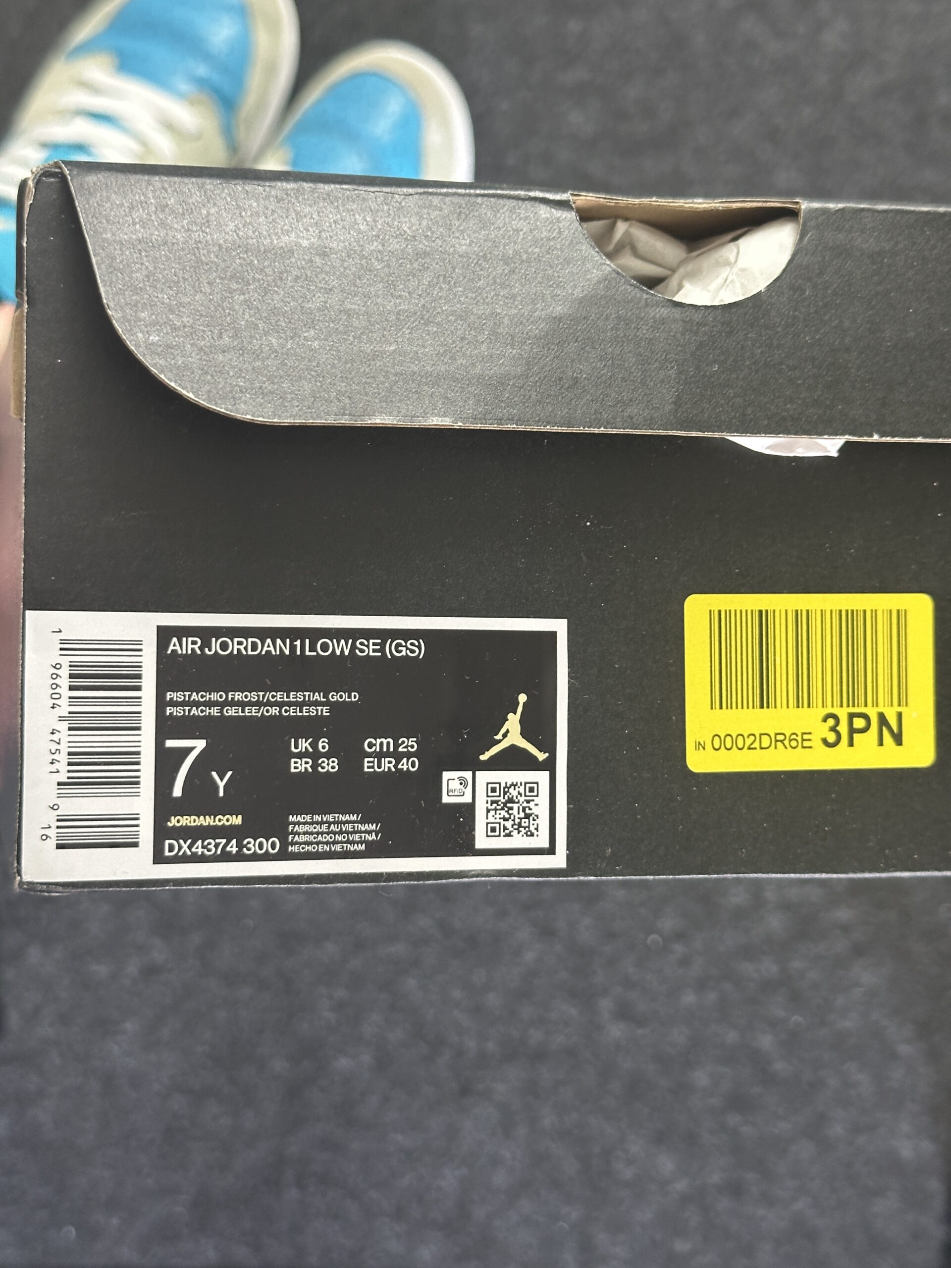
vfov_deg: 39.7
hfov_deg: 30.3
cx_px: 476
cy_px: 634
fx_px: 1758
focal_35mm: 48
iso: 250
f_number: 1.78
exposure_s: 1/33
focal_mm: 6.86
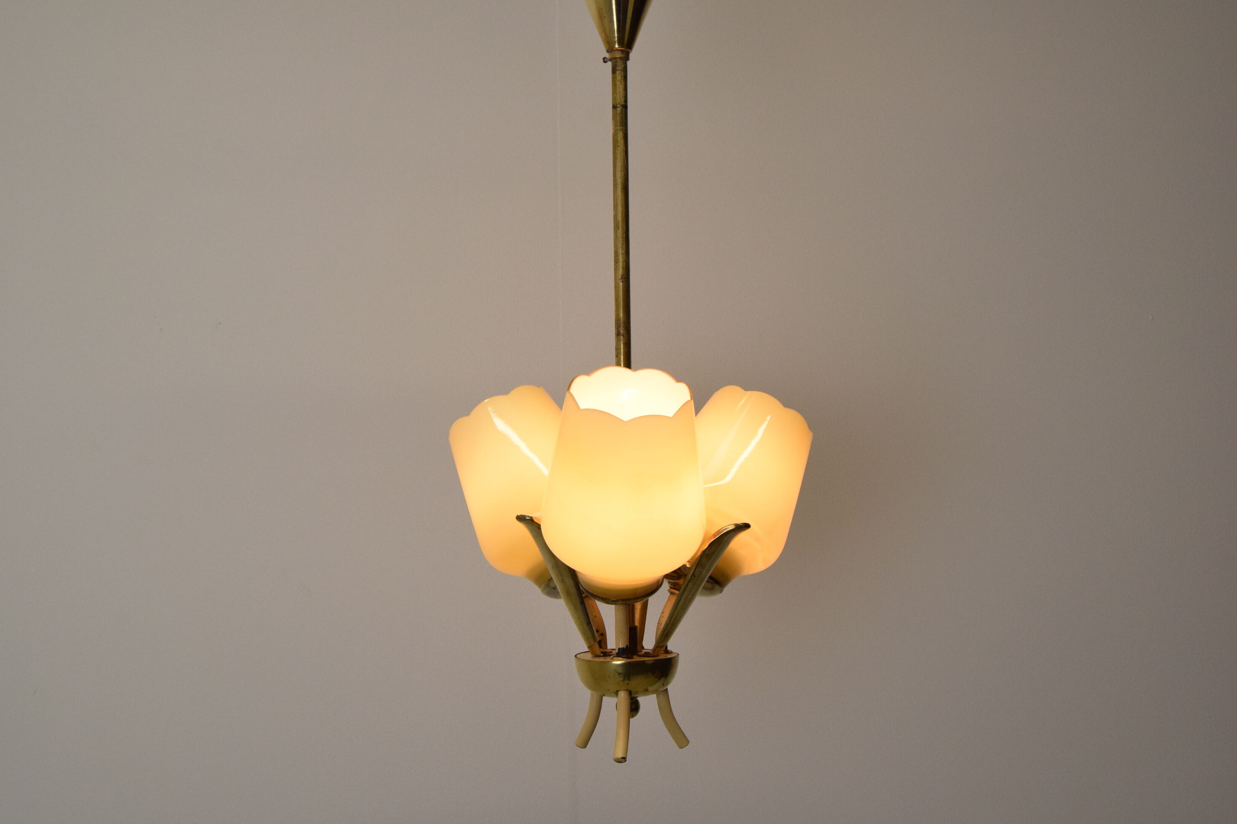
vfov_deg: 33.4
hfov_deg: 48.5
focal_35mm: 40
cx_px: 619
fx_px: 1374
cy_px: 403
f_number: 9
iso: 1600
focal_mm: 26
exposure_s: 1/320
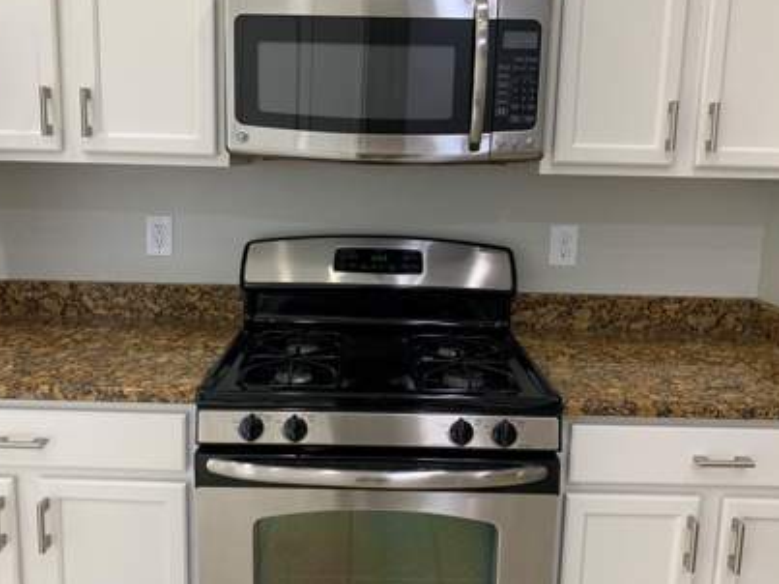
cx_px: 371
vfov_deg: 45.4
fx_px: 697
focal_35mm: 31
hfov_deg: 58.3
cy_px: 261
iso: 200
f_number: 1.8
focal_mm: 4.25
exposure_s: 1/60
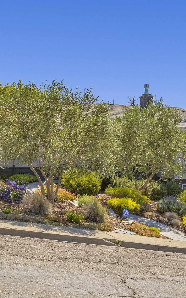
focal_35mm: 54
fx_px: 438
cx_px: 113
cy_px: 148
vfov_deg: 37.5
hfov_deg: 23.9
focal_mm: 35
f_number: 8
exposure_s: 1/320
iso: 100
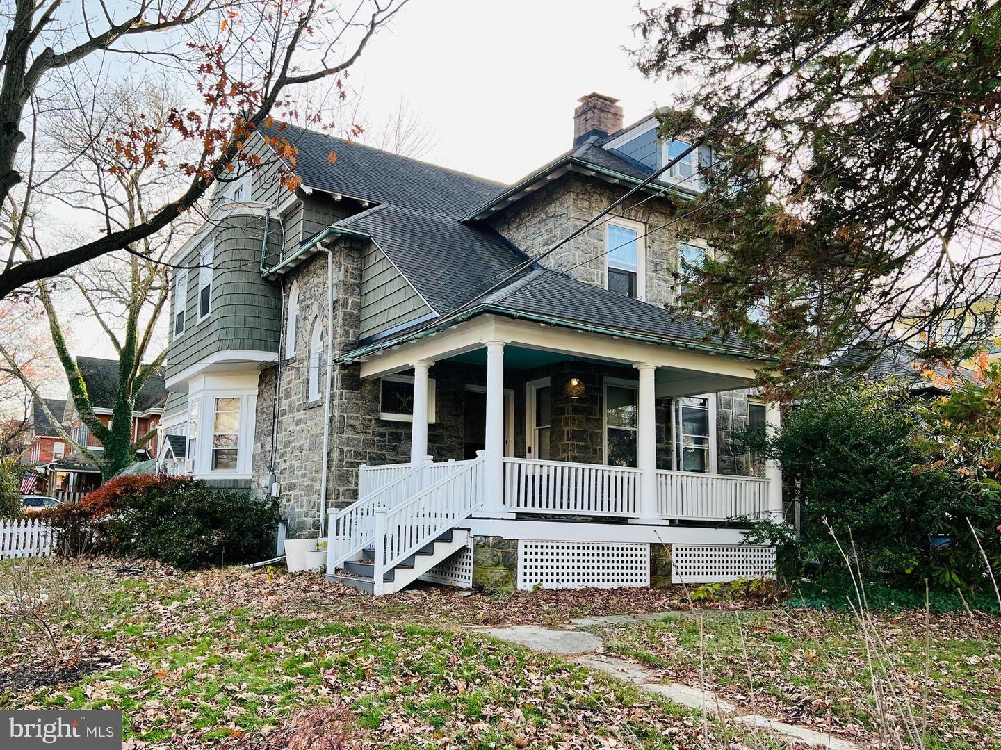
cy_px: 375
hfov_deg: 67.3
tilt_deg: +8.4
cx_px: 500
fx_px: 752
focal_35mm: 26
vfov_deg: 53.0
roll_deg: -0.5
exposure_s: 1/468
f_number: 1.5
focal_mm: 5.7
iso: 50
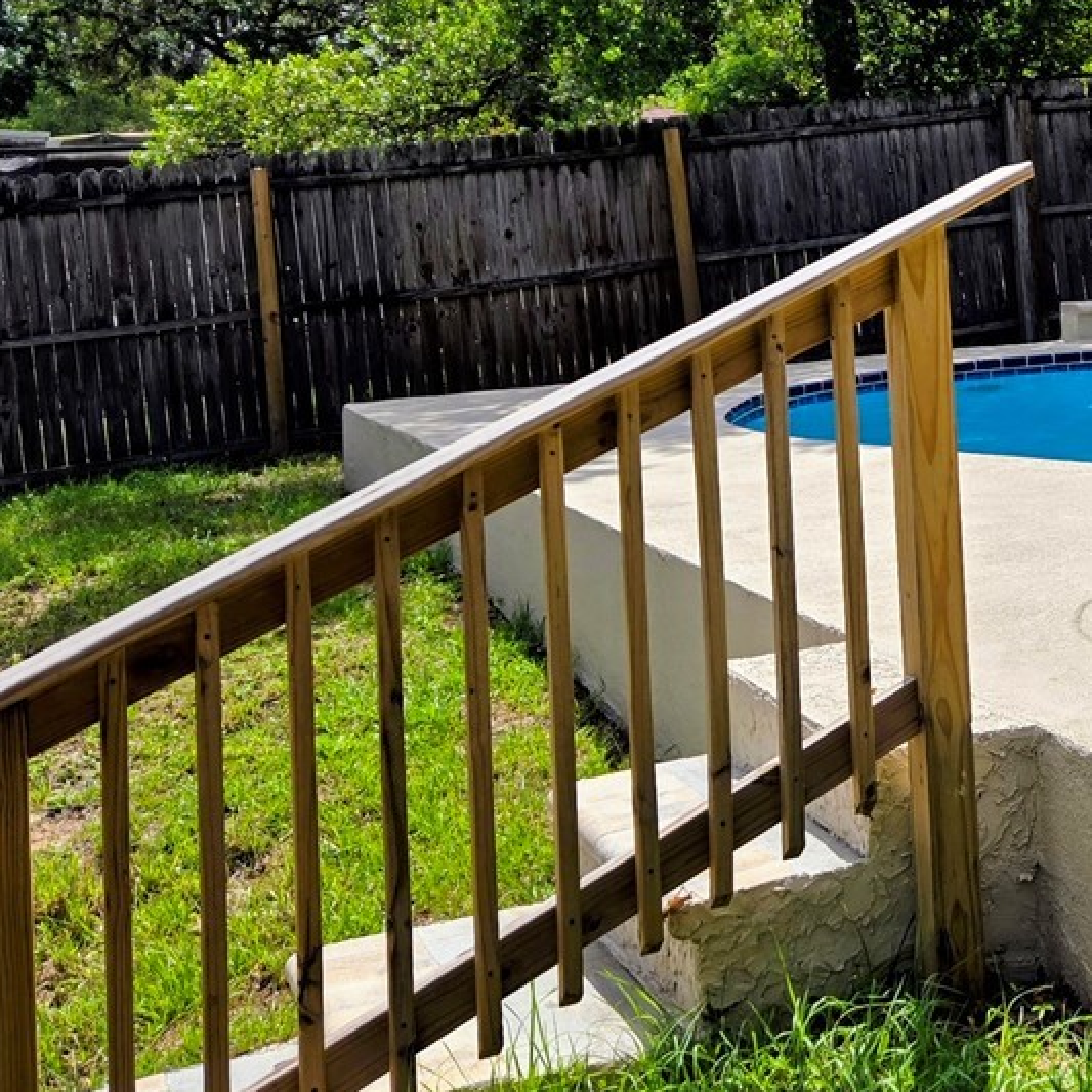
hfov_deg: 25.8
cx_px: 1229
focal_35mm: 61
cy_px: 162
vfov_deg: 27.4
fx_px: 2177
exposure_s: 1/2443
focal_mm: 5.4
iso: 25
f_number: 1.8
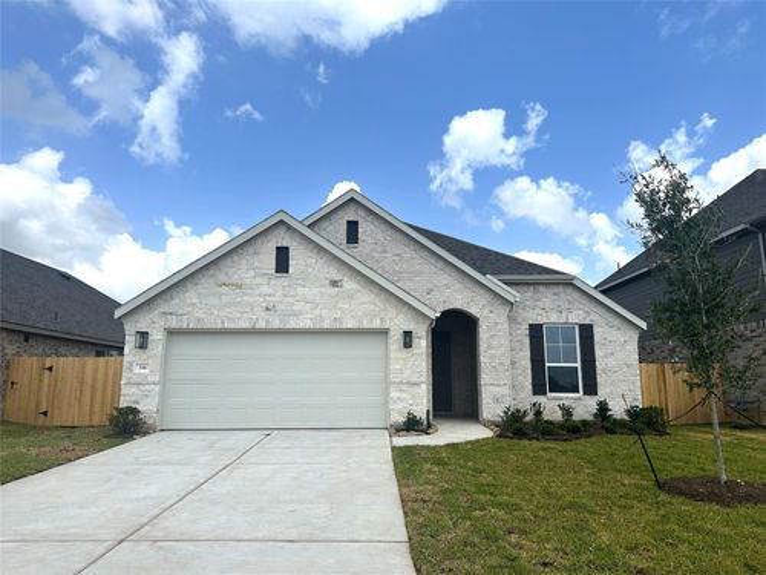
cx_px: 383
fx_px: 531
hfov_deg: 71.6
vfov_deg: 56.8
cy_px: 288
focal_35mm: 24
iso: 80
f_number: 1.78
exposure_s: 1/7576
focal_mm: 6.86
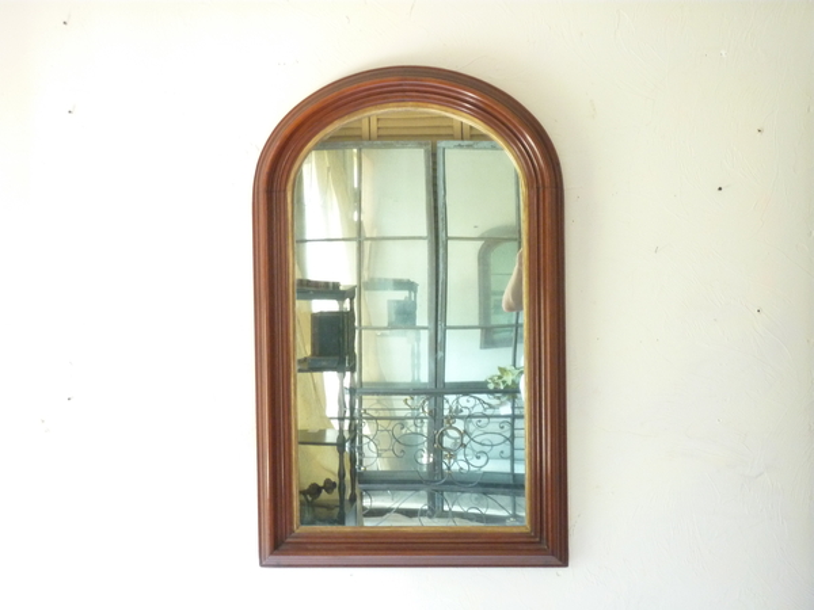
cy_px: 305
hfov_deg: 27.0
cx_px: 407
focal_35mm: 72
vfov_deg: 20.4
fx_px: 1693
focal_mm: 11.9
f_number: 4.1
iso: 400
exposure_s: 1/13
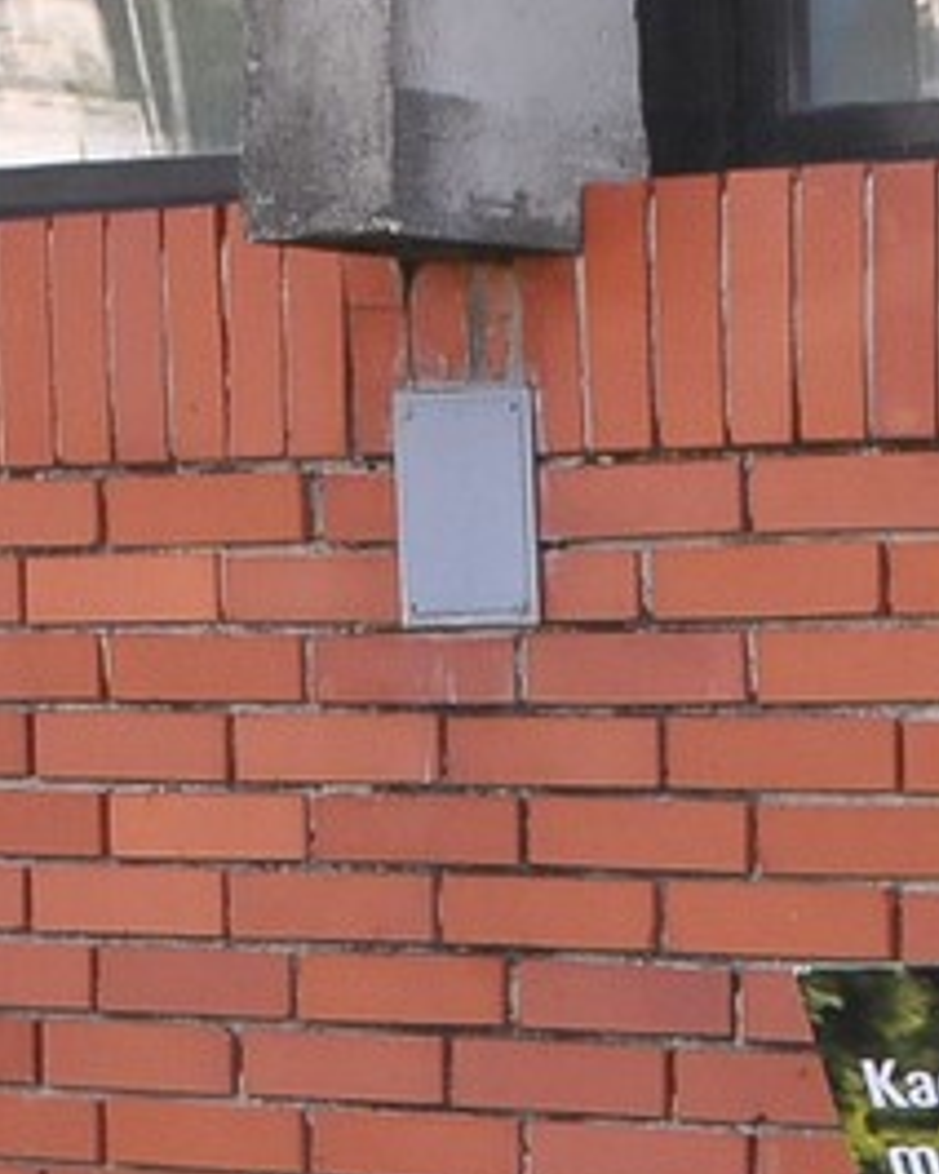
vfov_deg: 12.5
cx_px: 656
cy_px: 1183
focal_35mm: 152
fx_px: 5280
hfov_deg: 10.1
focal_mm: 28
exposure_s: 1/500
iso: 2000
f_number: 11
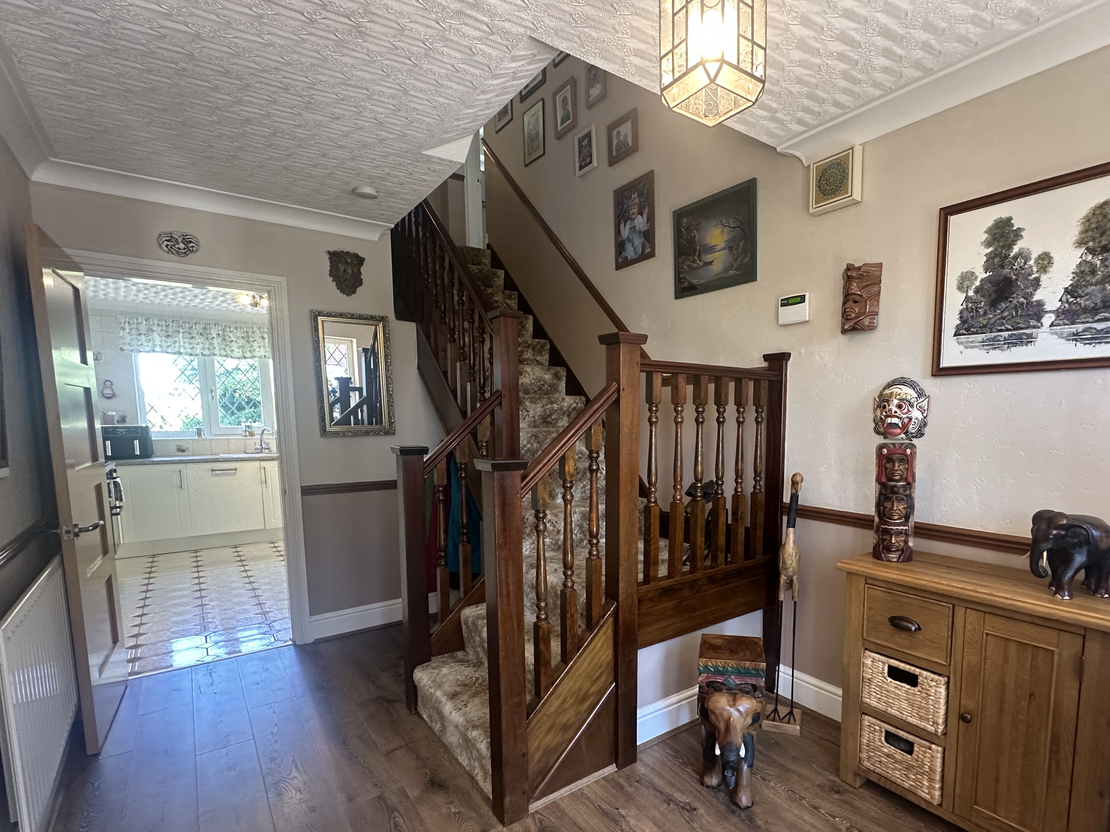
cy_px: 482
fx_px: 577
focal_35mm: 18
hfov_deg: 87.1
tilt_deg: -6.7
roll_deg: -0.1
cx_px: 642
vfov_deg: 71.1
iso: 250
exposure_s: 1/50
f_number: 2.2
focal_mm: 2.22
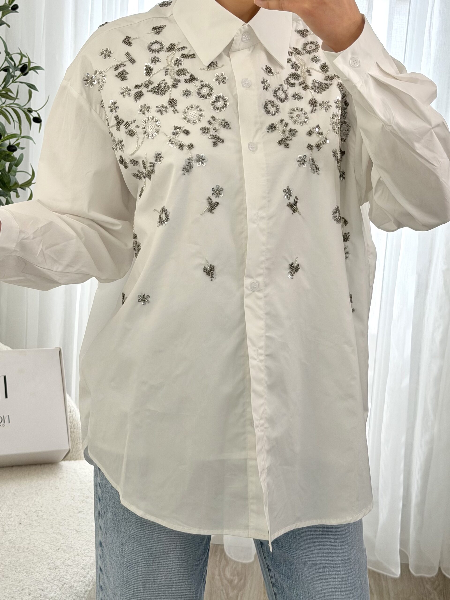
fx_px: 832
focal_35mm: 48
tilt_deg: -24.1
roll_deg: -3.4
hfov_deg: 30.3
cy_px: 300
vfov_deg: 39.7
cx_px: 225
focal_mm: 6.76
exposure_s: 1/310
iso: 80
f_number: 1.78
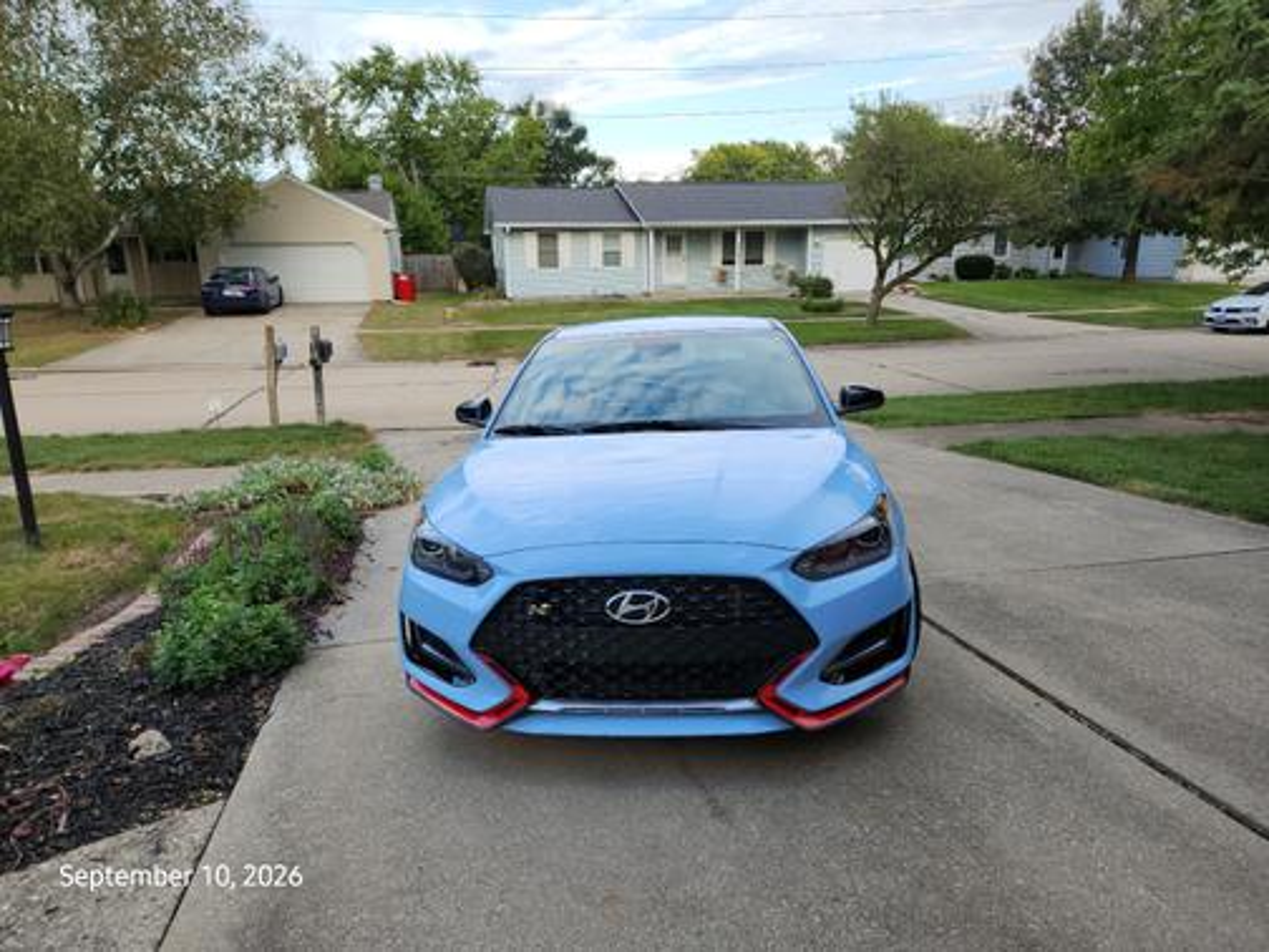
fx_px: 843
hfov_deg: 73.9
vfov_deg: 58.9
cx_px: 634
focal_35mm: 23
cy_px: 476
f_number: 1.8
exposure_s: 1/250
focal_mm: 5.4
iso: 20
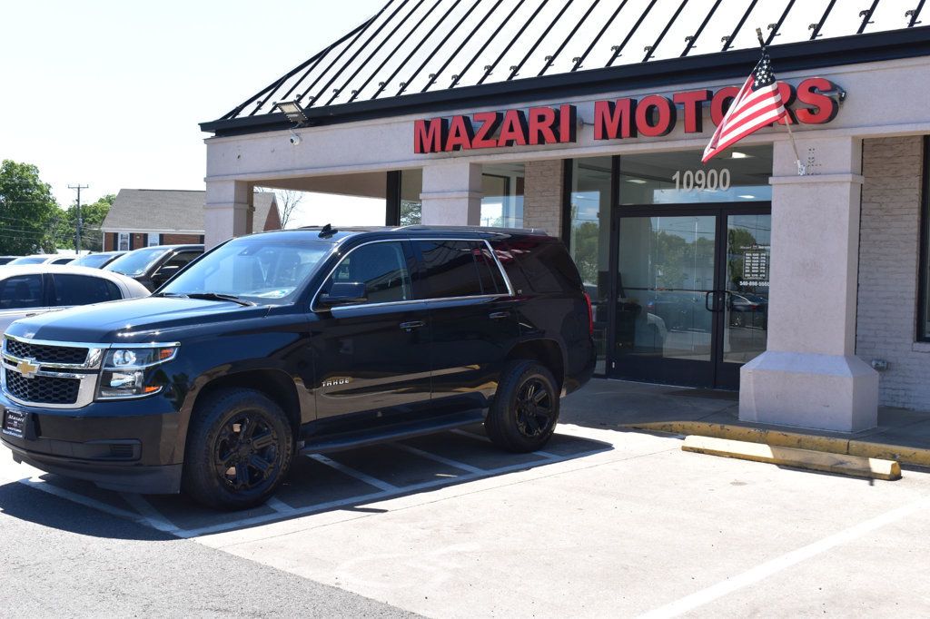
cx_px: 465
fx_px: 1085
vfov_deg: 31.9
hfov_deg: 46.4
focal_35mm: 42
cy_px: 310
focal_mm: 28
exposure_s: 1/250
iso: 400
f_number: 10
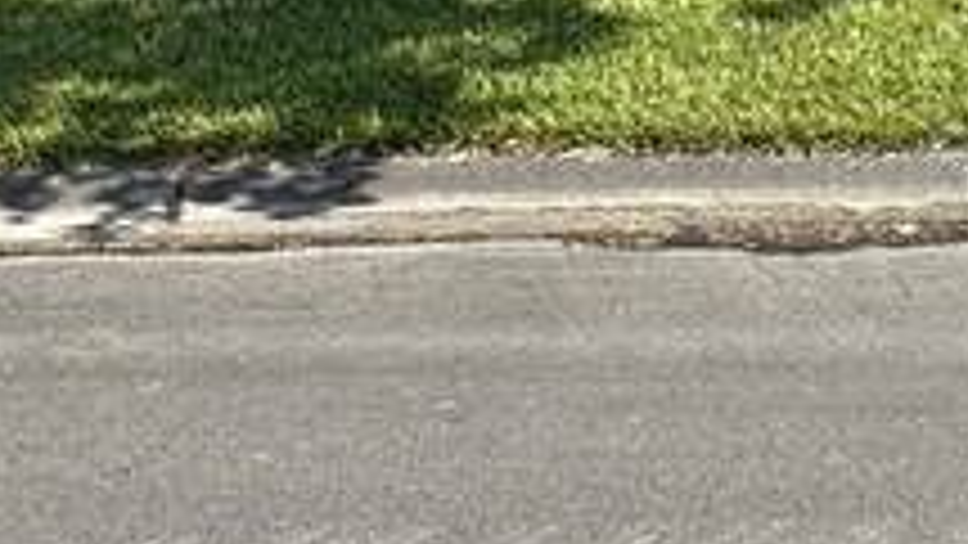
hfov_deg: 22.4
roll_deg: -0.9
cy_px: -764
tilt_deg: +8.4
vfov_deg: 11.1
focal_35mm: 91
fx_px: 2336
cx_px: 995
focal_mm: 2.22
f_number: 2.2
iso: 40
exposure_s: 1/558
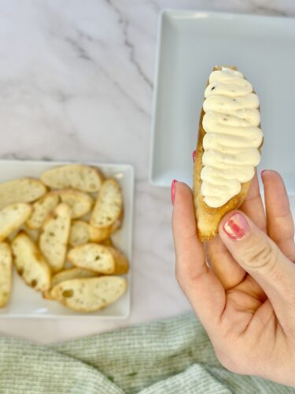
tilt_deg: -75.9
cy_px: 197
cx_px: 148
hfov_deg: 30.3
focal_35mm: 48
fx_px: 545
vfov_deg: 39.7
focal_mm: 6.86
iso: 80
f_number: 1.78
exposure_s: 1/304
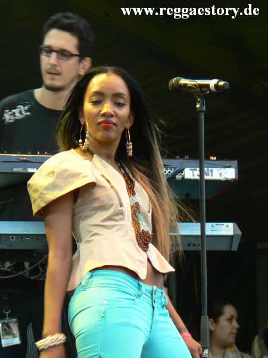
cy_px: 179
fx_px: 2694
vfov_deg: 7.6
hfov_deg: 5.7
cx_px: 134
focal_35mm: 261
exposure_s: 1/40
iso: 100
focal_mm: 44.7
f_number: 3.3
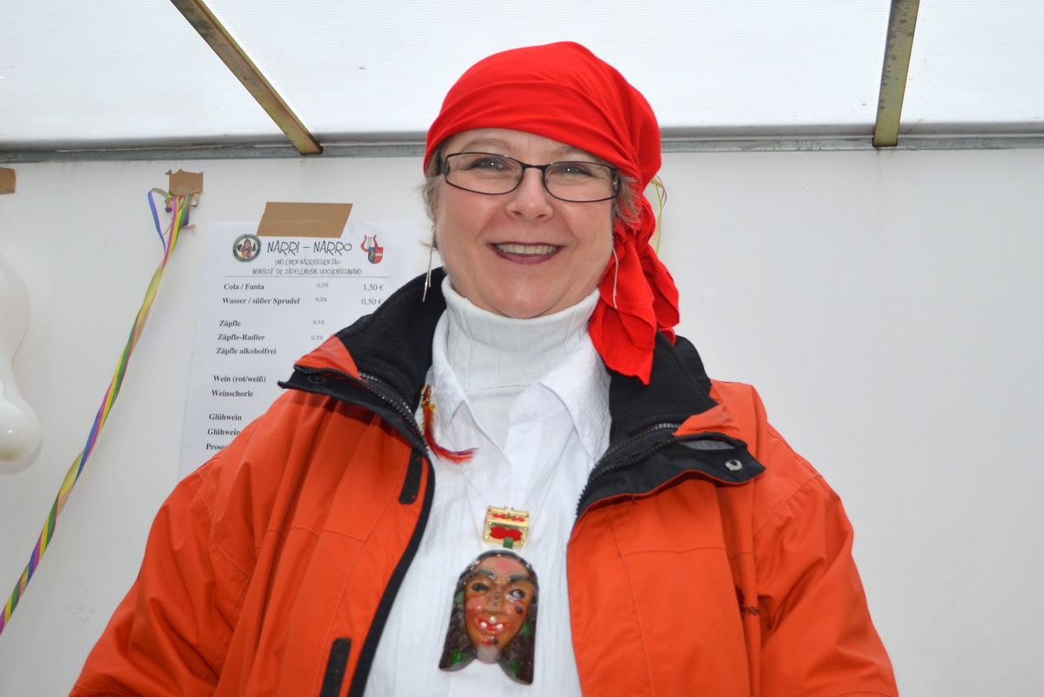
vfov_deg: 40.0
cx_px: 522
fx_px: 957
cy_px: 348
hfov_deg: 57.2
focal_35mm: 33
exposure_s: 1/60
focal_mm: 22
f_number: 4
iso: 200
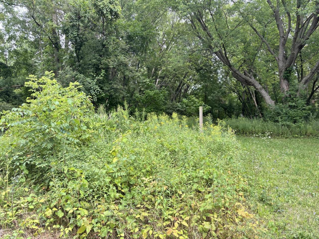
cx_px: 160
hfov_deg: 67.3
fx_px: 240
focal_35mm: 26
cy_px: 120
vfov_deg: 53.1
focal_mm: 5.96
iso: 50
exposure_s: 1/307
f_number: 1.6
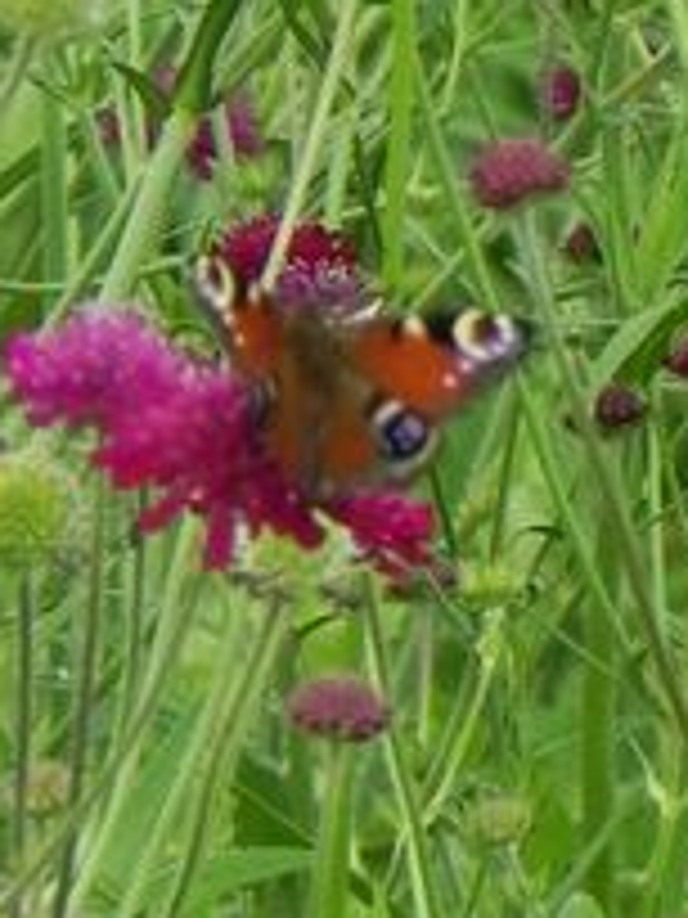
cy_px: -292
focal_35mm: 969
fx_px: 25679
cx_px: 985
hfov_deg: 1.5
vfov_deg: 2.0
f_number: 5
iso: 160
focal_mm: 44
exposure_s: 1/320
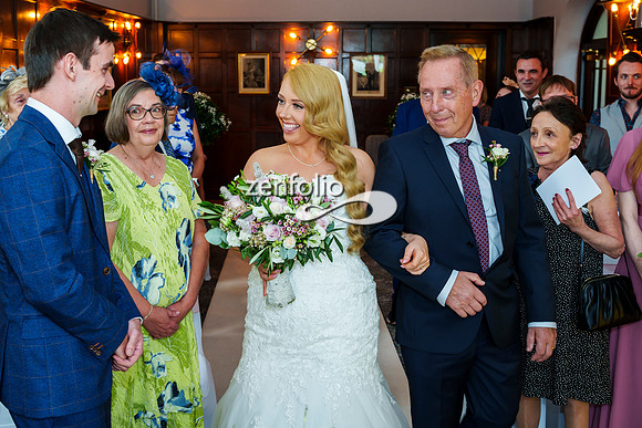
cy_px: 153
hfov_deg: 52.1
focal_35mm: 37
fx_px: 655
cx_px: 285
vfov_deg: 36.0
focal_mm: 28
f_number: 4.5
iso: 640
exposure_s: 1/60
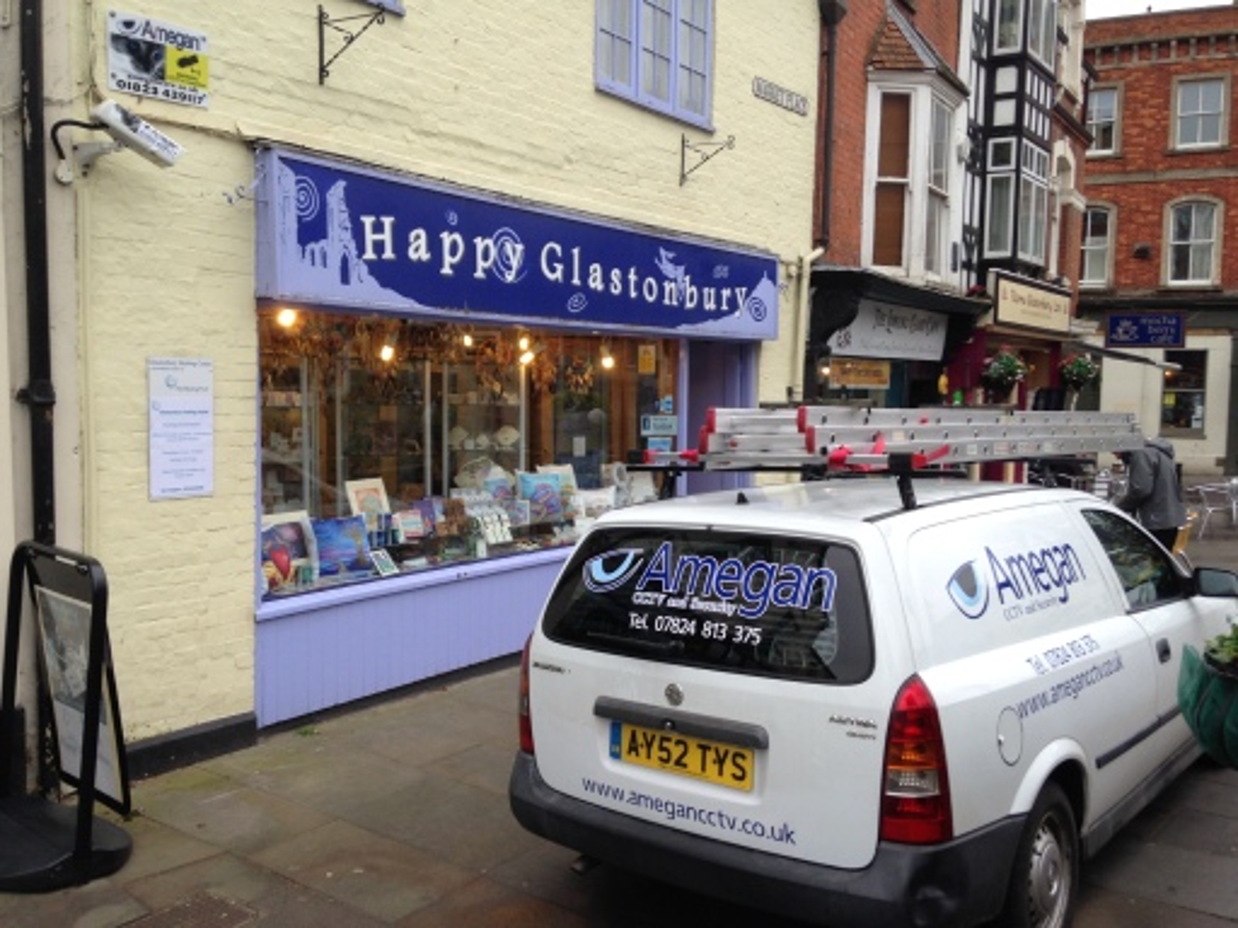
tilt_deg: -1.3
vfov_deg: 42.9
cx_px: 619
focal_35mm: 33
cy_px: 464
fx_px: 1180
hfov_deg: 55.4
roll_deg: +0.2
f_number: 2.4
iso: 50
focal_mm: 4.12
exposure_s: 1/120
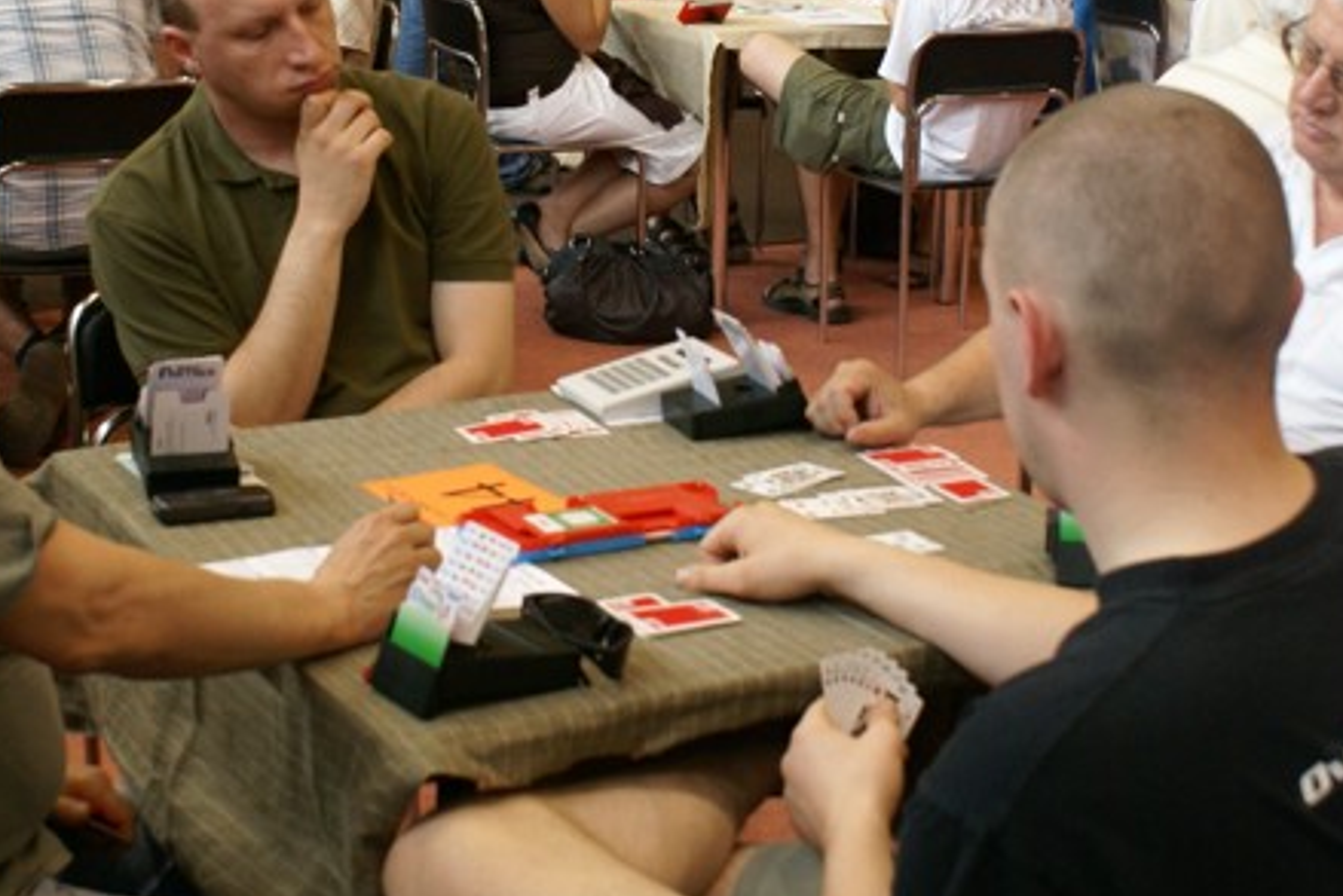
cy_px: 257
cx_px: 590
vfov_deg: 20.2
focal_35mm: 67
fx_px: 2500
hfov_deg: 30.0
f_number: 5.6
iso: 400
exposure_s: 1/60
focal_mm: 28
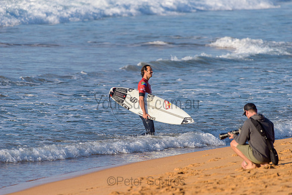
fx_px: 4057
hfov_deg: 4.1
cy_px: 98
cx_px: 146
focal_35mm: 500
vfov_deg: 2.8
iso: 220
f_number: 5.6
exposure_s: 1/2000
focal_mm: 500
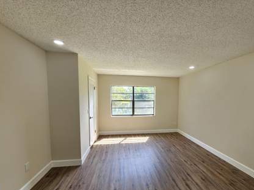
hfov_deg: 97.8
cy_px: 107
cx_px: 142
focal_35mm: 15
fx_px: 110
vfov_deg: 81.2
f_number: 2.2
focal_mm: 2.2
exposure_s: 1/120
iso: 80
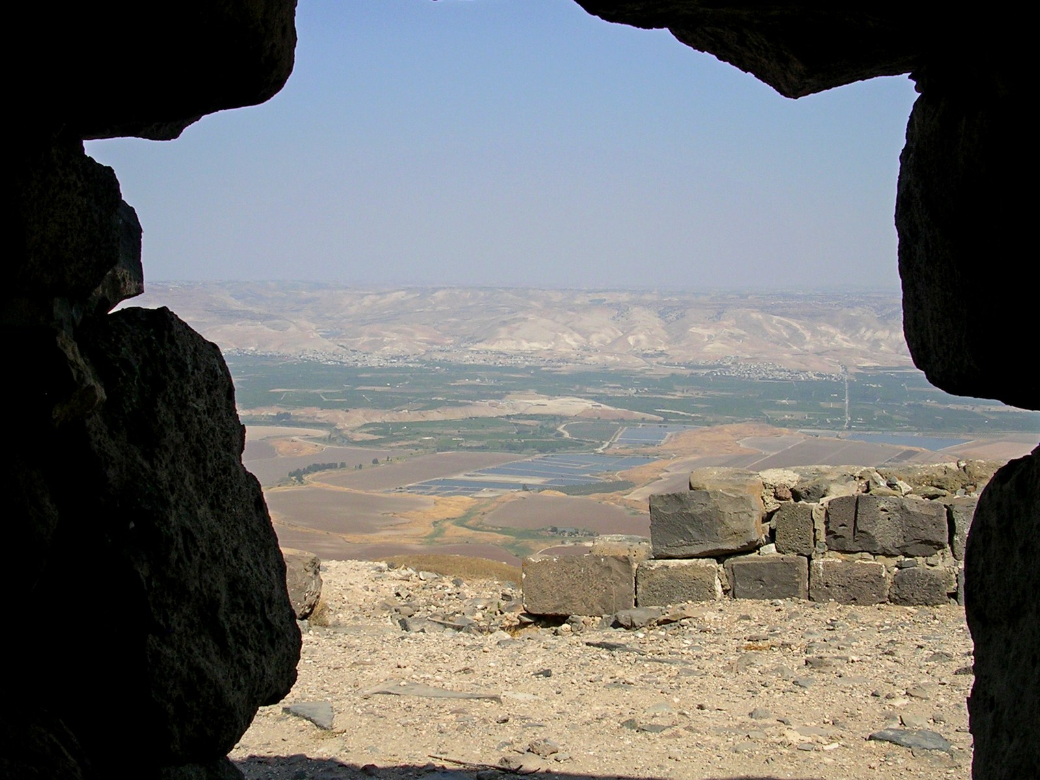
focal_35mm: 38
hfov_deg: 49.0
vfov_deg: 37.7
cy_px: 390
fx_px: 1142
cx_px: 520
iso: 50
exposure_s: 1/364
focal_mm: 5.8
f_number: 5.6
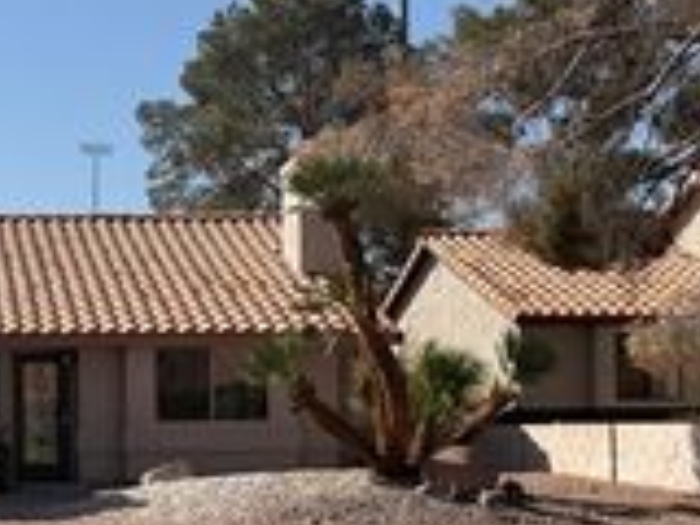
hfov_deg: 25.1
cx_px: 48
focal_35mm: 75
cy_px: 418
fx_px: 1517
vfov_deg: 19.4
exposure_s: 1/5714
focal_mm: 6.76
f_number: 1.78
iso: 80
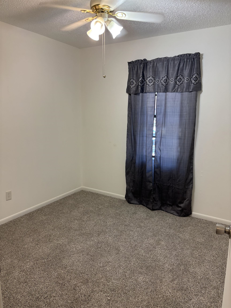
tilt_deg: -9.4
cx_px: 116
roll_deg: -0.4
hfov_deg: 53.1
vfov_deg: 67.3
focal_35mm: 26
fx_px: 231
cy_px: 154
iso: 80
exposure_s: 1/60
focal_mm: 5.96
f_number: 1.6
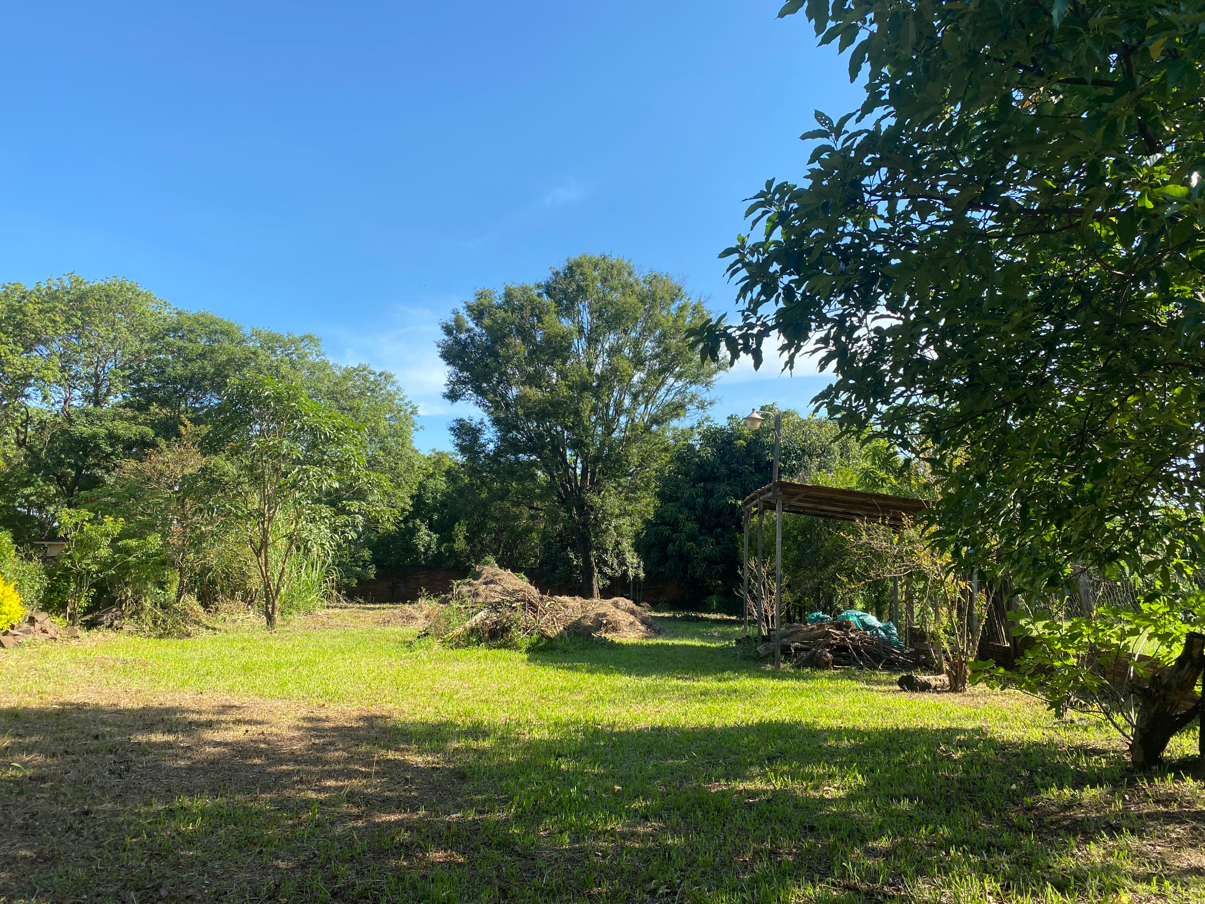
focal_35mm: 26
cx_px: 602
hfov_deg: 67.3
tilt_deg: +6.2
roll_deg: -0.3
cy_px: 452
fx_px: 905
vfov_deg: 53.1
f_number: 1.8
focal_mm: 4.25
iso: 32
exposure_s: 1/990
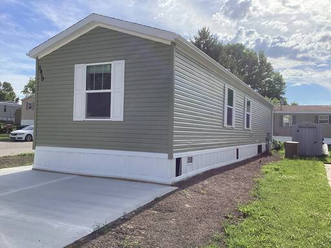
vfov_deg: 45.4
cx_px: 166
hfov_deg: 58.4
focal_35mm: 31
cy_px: 124
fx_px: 296
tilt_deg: +0.3
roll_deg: -0.7
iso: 25
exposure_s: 1/1567
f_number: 2.4
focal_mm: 3.3
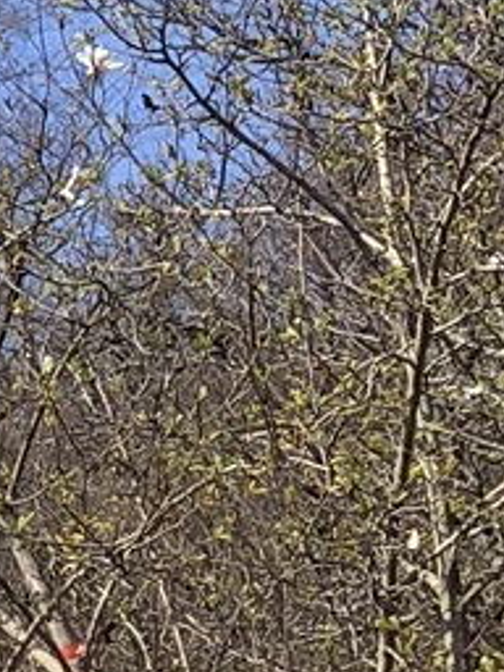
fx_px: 4251
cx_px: -969
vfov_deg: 9.0
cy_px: -29
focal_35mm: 219
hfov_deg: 6.3
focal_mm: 4
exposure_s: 1/1621
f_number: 1.8
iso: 20
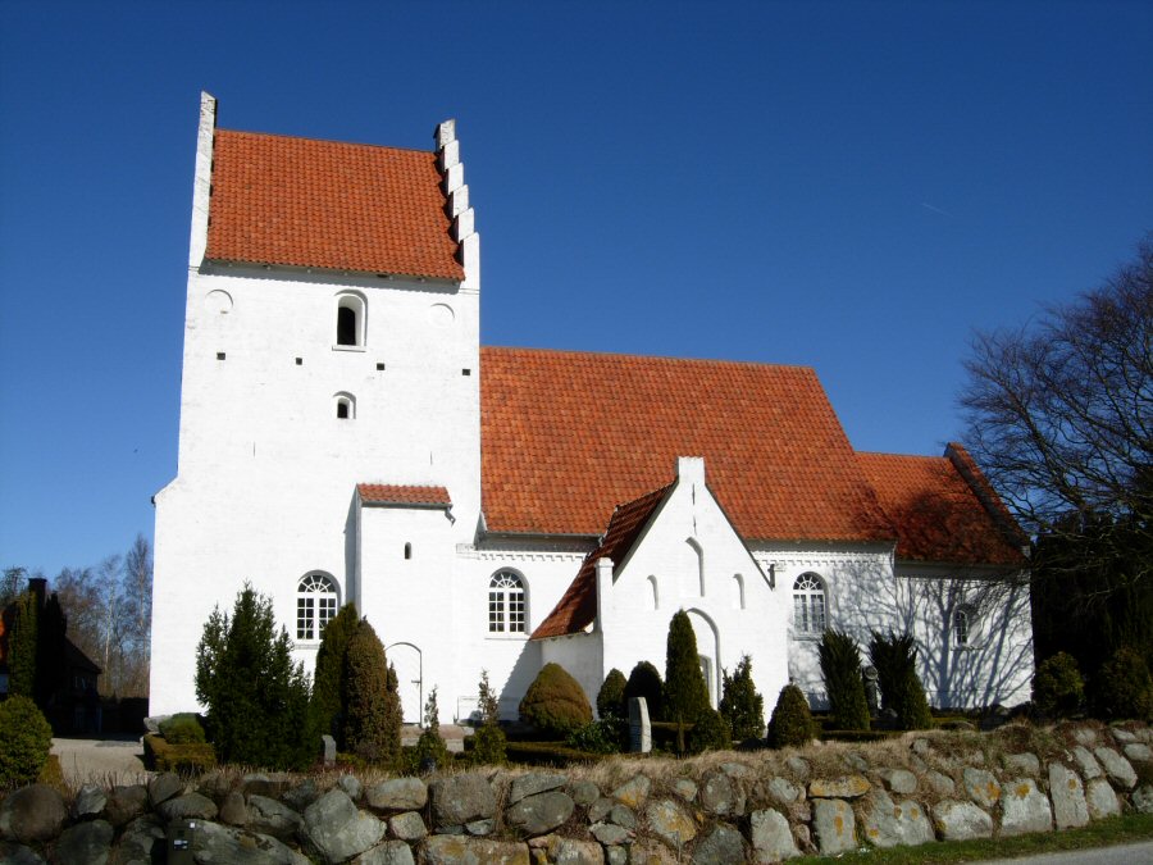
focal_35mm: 36
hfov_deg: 51.4
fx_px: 1199
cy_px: 432
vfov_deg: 39.7
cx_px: 576
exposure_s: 1/406
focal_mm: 7.5
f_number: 6.8
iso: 50
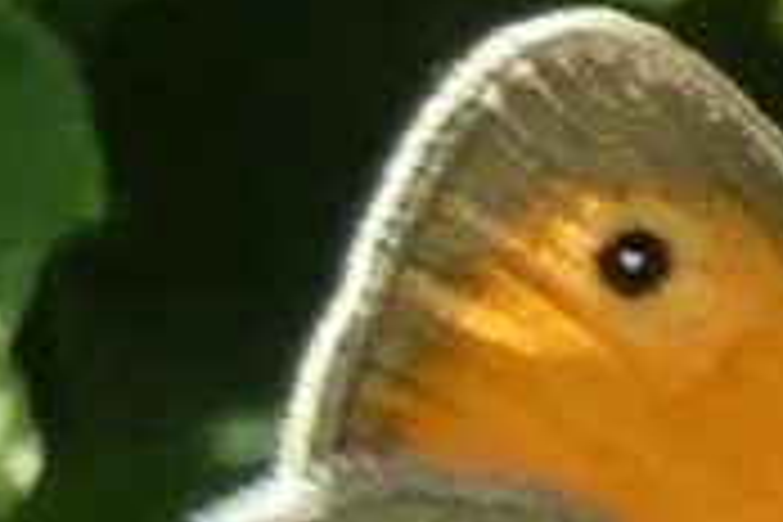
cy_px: 742
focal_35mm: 602
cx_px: 886
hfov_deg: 3.4
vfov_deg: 2.3
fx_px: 13092
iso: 80
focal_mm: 28.1
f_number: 5.4
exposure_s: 1/80
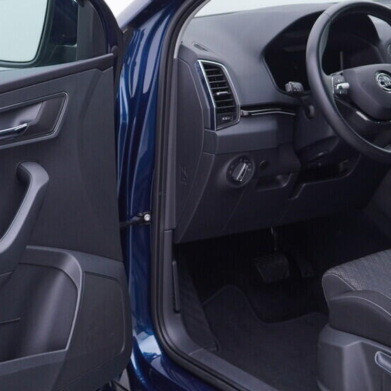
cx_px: 137
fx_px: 1010
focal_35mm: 79
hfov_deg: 21.8
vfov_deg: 21.9
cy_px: 161
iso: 125
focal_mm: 24
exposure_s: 1/50
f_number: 3.2
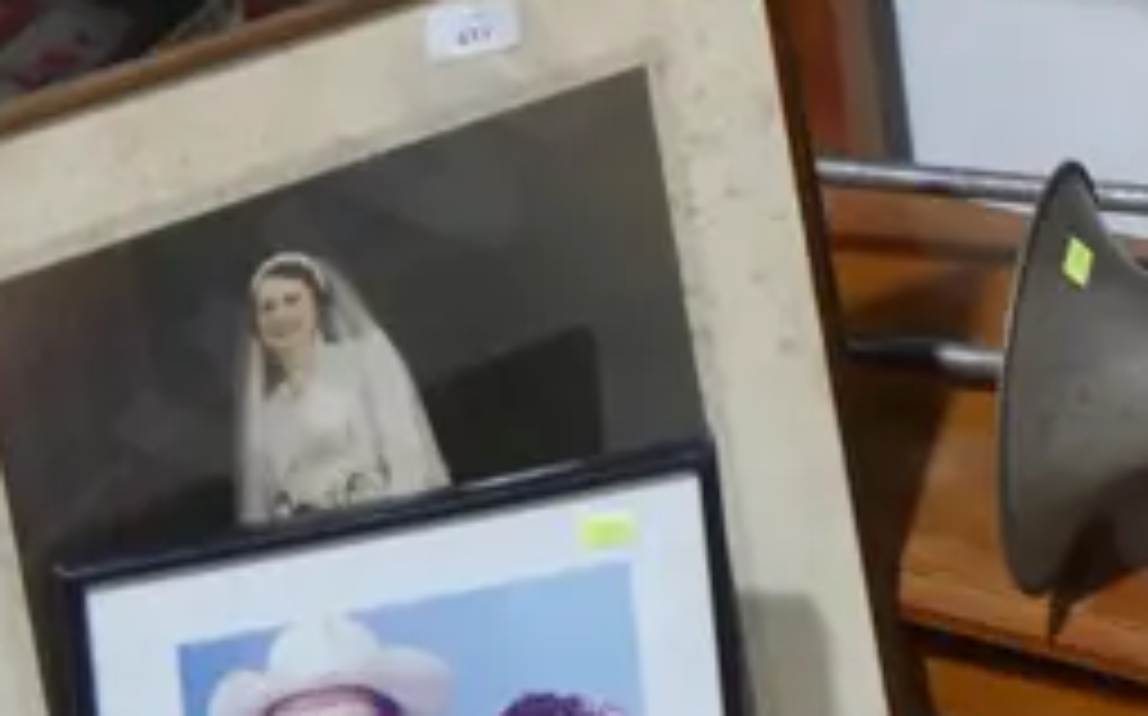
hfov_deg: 12.5
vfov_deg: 7.3
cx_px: 1562
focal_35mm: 162
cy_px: -1346
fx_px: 5065
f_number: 4.1
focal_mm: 19
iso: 500
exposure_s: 1/60
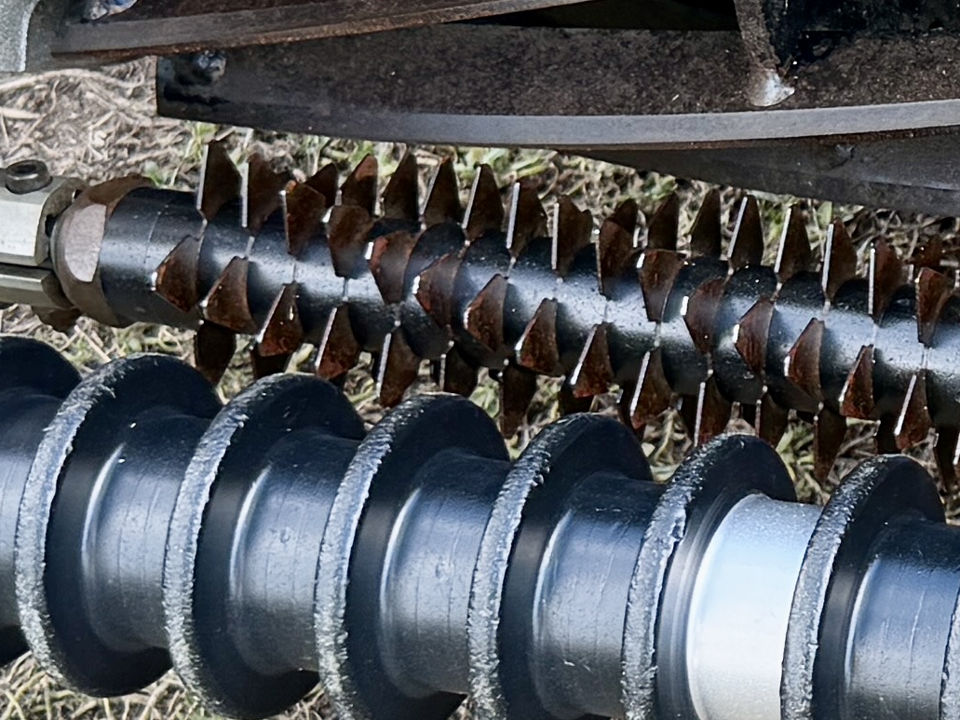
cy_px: 327
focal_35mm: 133
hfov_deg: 13.9
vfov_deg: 11.1
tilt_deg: -48.2
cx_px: 1448
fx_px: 3688
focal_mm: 6.76
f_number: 1.78
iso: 80
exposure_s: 1/251
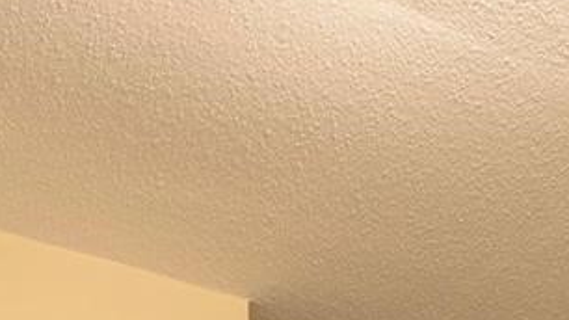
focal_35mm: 98
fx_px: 1478
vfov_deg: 9.1
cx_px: 320
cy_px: 1045
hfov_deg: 21.8
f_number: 2.8
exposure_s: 1/5
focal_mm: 14
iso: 100
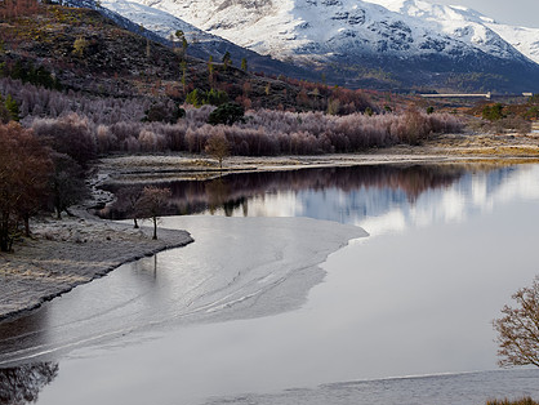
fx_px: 1729
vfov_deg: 13.4
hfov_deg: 17.7
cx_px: 371
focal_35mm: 111
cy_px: 186
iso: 200
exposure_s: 1/15
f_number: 7.1
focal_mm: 40
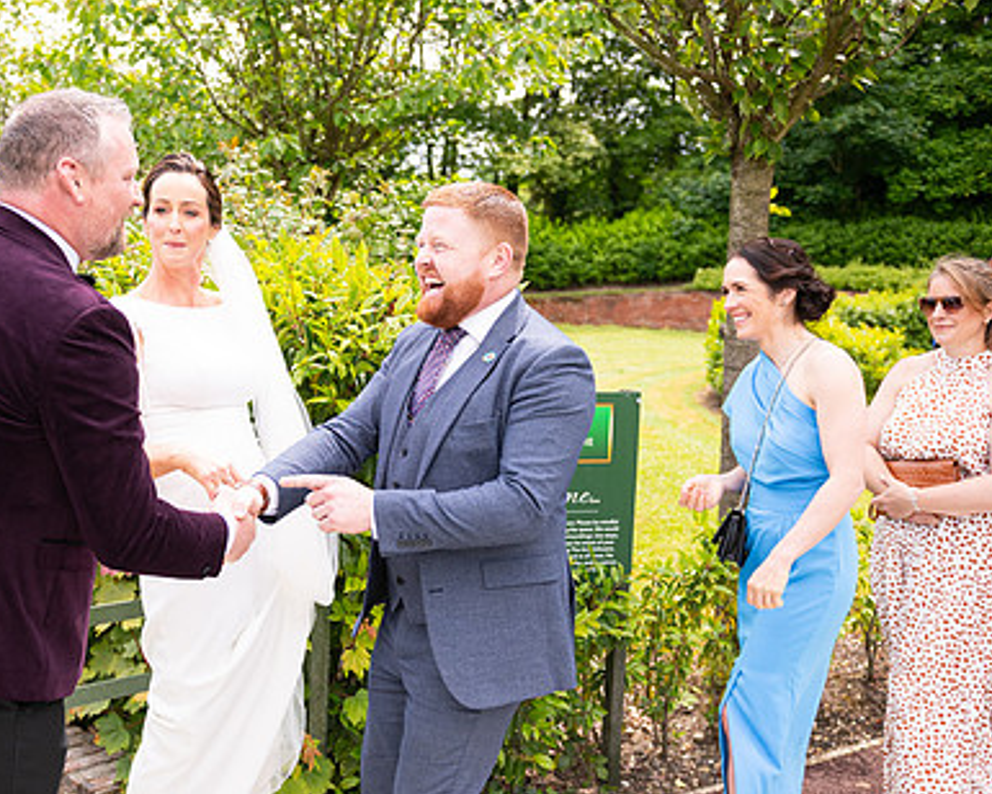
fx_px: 1204
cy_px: 450
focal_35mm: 41
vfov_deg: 36.4
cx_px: 340
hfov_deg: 44.2
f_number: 3.5
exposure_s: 1/1250
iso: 250
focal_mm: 29
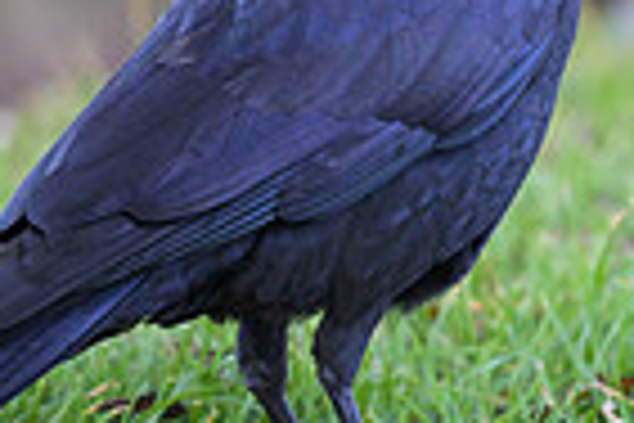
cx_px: 745
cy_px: -26
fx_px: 35836
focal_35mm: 2035
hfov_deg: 1.0
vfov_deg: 0.7
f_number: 2.8
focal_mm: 400
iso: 500
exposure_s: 1/320
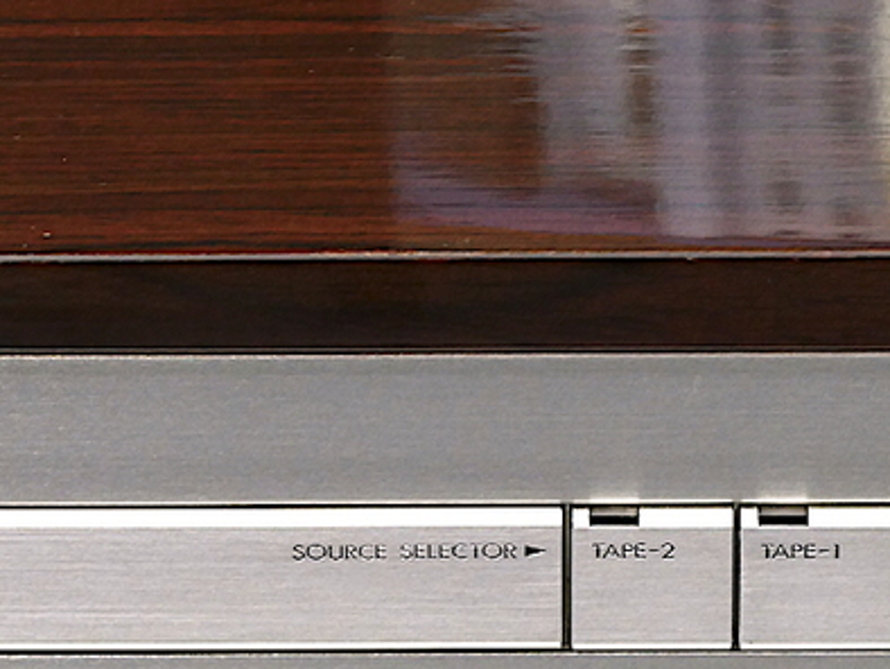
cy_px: 735
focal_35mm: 487
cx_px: 81
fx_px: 12529
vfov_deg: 3.1
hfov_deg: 4.1
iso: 200
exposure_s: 1/5
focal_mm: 35.8
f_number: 5.6
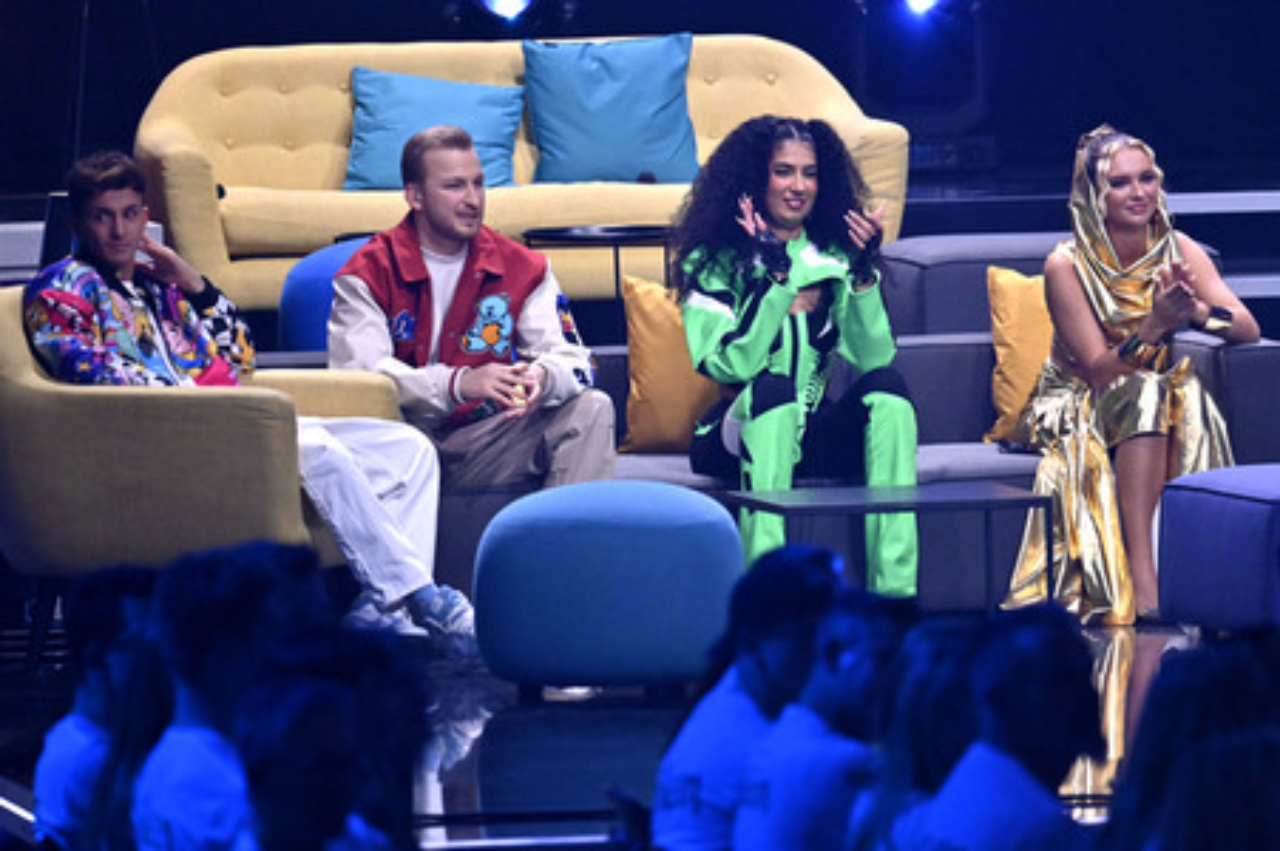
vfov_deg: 3.4
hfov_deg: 5.2
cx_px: 640
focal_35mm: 400
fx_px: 14211
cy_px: 426
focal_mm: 400
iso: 5000
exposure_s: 1/640
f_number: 5
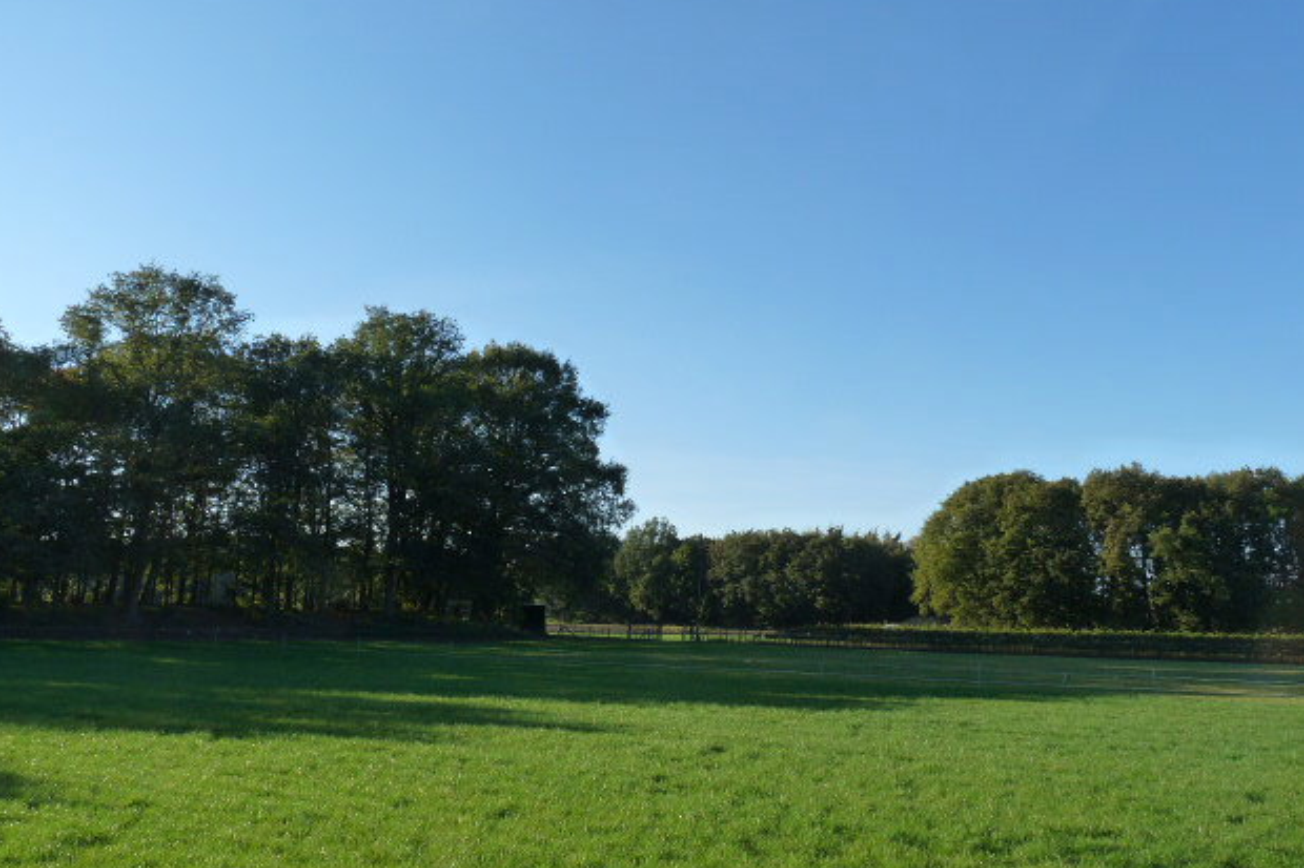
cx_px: 658
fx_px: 1050
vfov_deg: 44.9
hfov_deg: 63.7
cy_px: 456
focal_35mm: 29
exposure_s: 1/320
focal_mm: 4.8
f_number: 5.6
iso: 160
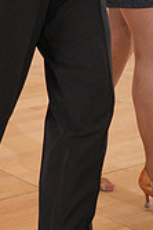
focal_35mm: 174
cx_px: 105
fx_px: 1111
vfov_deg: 11.5
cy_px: -85
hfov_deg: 7.9
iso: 2500
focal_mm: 50
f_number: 3.2
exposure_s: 1/500
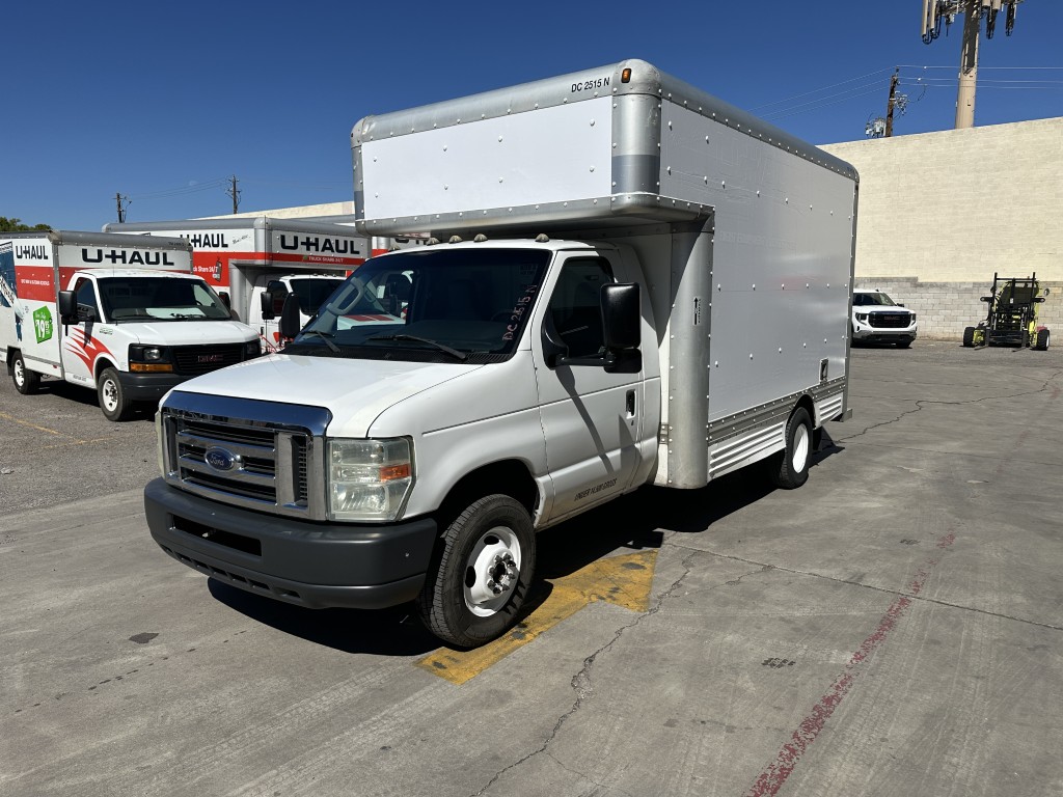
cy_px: 398
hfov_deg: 71.6
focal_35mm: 24
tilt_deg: -7.1
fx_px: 737
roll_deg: -0.2
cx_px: 532
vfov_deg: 56.8
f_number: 1.78
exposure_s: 1/9709
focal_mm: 6.86
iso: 80
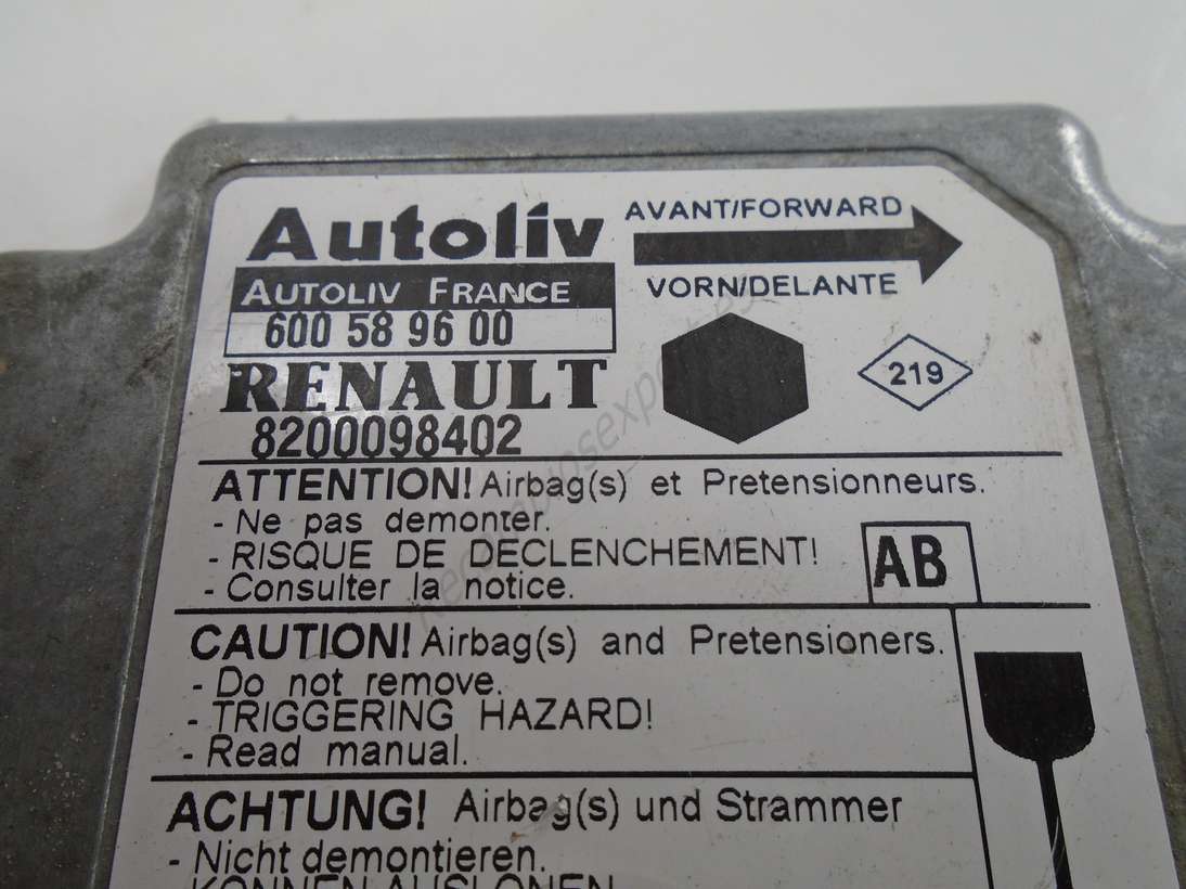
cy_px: 444
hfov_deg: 67.3
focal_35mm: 26
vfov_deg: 53.0
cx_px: 593
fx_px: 891
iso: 100
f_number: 3.2
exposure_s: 1/125
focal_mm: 4.6
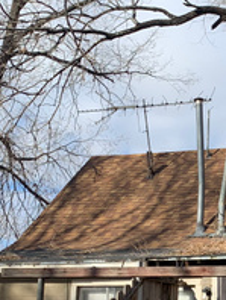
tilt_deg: +6.5
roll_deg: -1.1
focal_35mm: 84
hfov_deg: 16.9
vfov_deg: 22.7
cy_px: 264
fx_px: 730
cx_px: 265
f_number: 1.8
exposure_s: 1/1610
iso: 25
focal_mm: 4.25
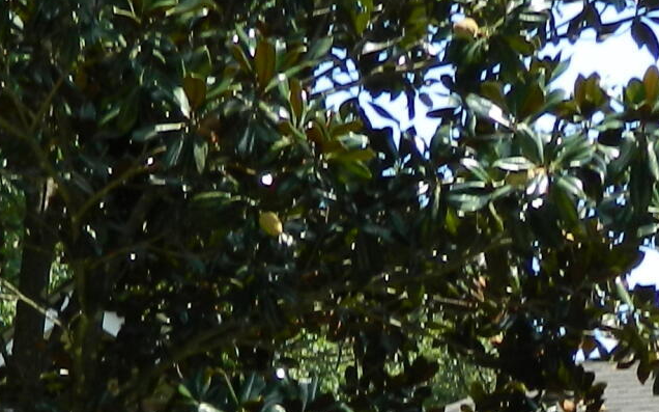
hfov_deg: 16.7
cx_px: 313
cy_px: 863
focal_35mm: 125
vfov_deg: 9.7
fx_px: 2244
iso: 80
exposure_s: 1/320
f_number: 3.1
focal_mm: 4.5
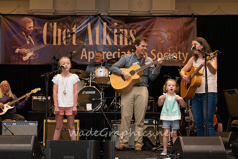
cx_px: 119
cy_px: 80
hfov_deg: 34.5
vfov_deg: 23.4
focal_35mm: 58
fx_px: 384
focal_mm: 58
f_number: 5
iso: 4000
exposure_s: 1/200
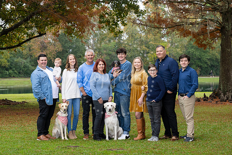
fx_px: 730
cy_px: 65
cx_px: 117
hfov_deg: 18.1
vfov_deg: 12.1
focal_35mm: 113
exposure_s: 1/125
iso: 400
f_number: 8
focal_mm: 98
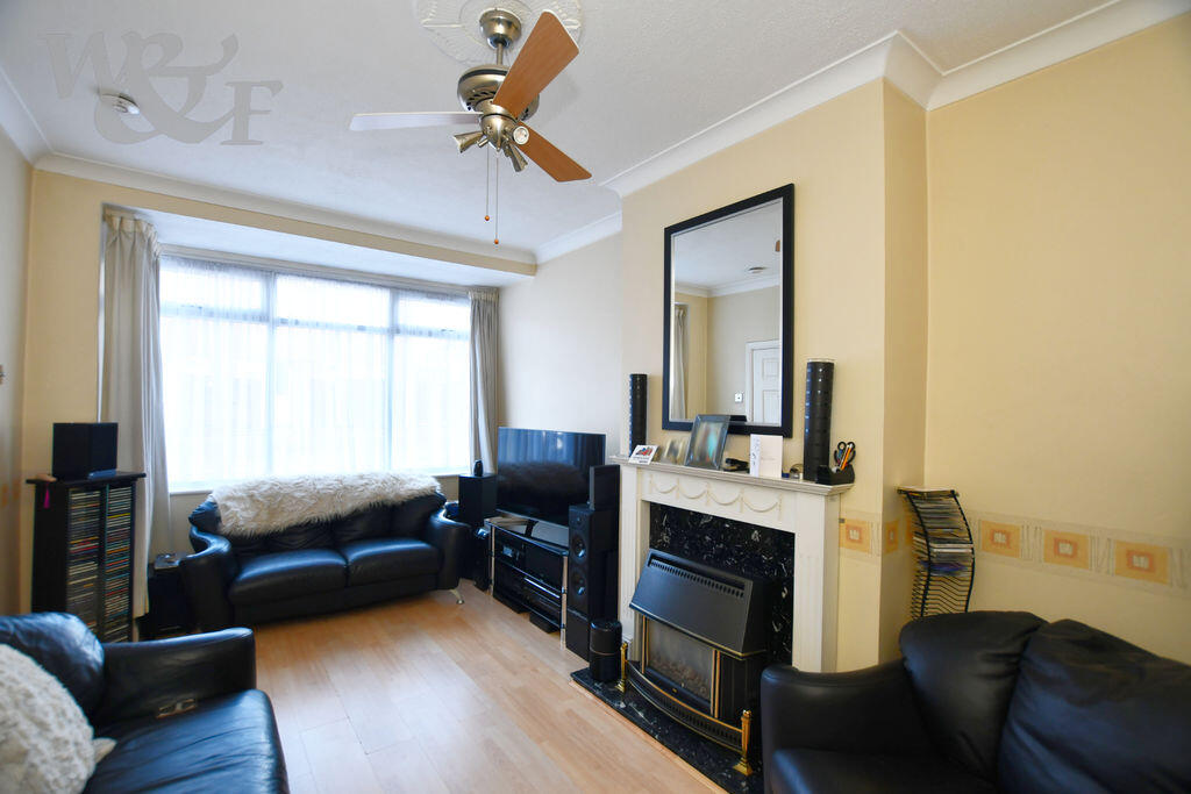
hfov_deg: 100.4
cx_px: 596
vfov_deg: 77.3
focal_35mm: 15
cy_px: 397
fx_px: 496
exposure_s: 1/60
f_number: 4
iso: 360
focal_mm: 10
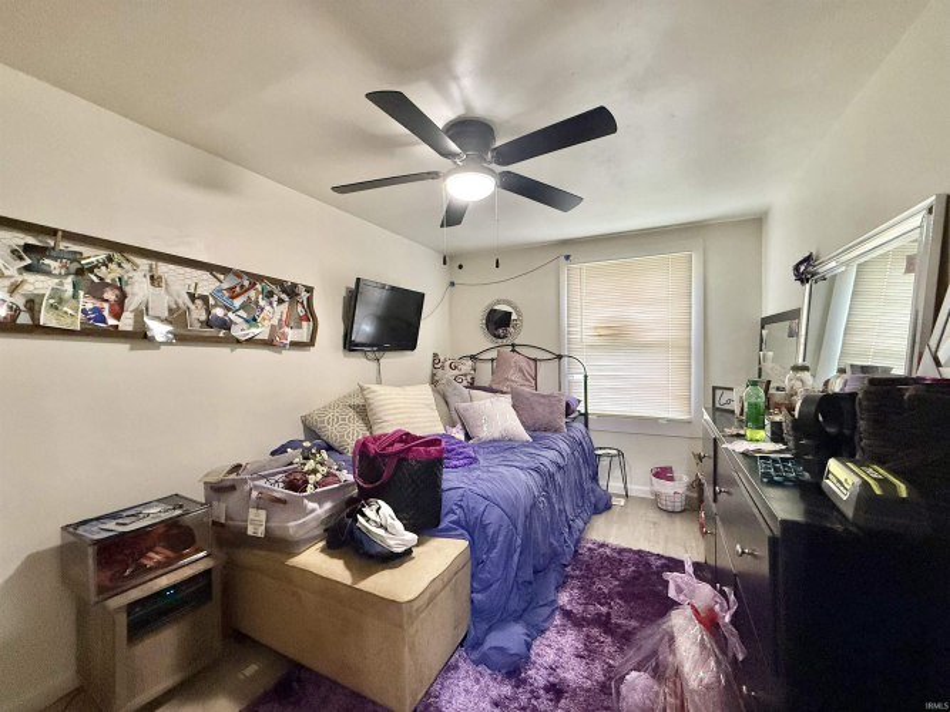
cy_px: 356
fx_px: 384
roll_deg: +1.5
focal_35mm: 14
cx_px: 475
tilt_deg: -1.0
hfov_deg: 102.1
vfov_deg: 85.7
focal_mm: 2.22
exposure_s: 1/60
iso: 500
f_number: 2.2
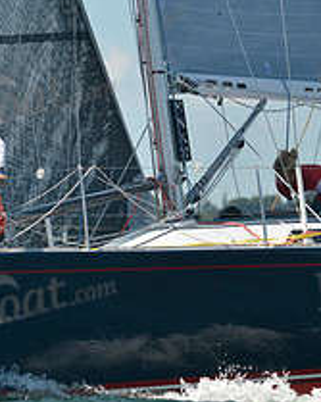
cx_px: 217
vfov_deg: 3.7
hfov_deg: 3.0
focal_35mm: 521
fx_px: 6192
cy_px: 188
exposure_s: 1/1250
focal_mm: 200
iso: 280
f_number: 6.3
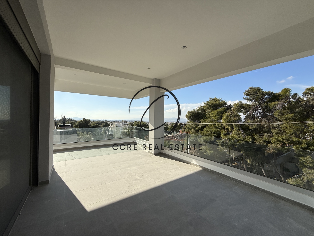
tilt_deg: +0.3
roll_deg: -1.1
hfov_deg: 102.1
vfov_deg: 85.7
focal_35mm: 14
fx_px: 127
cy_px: 118
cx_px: 157
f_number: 2.2
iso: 50
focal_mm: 2.22
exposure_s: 1/3289
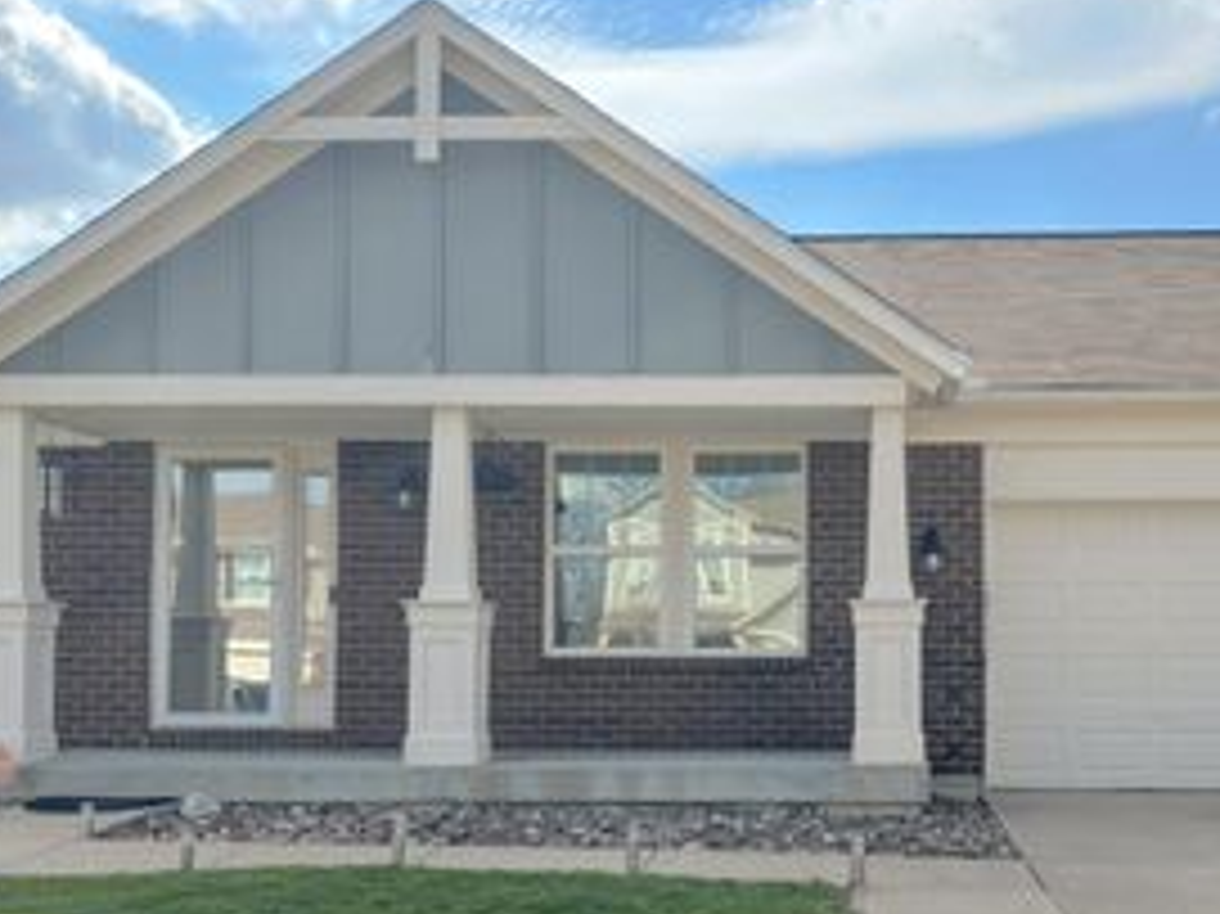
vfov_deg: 30.0
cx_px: 801
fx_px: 1691
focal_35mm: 48
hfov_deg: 39.3
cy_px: 633
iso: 50
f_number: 1.6
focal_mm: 5.96
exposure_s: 1/5618
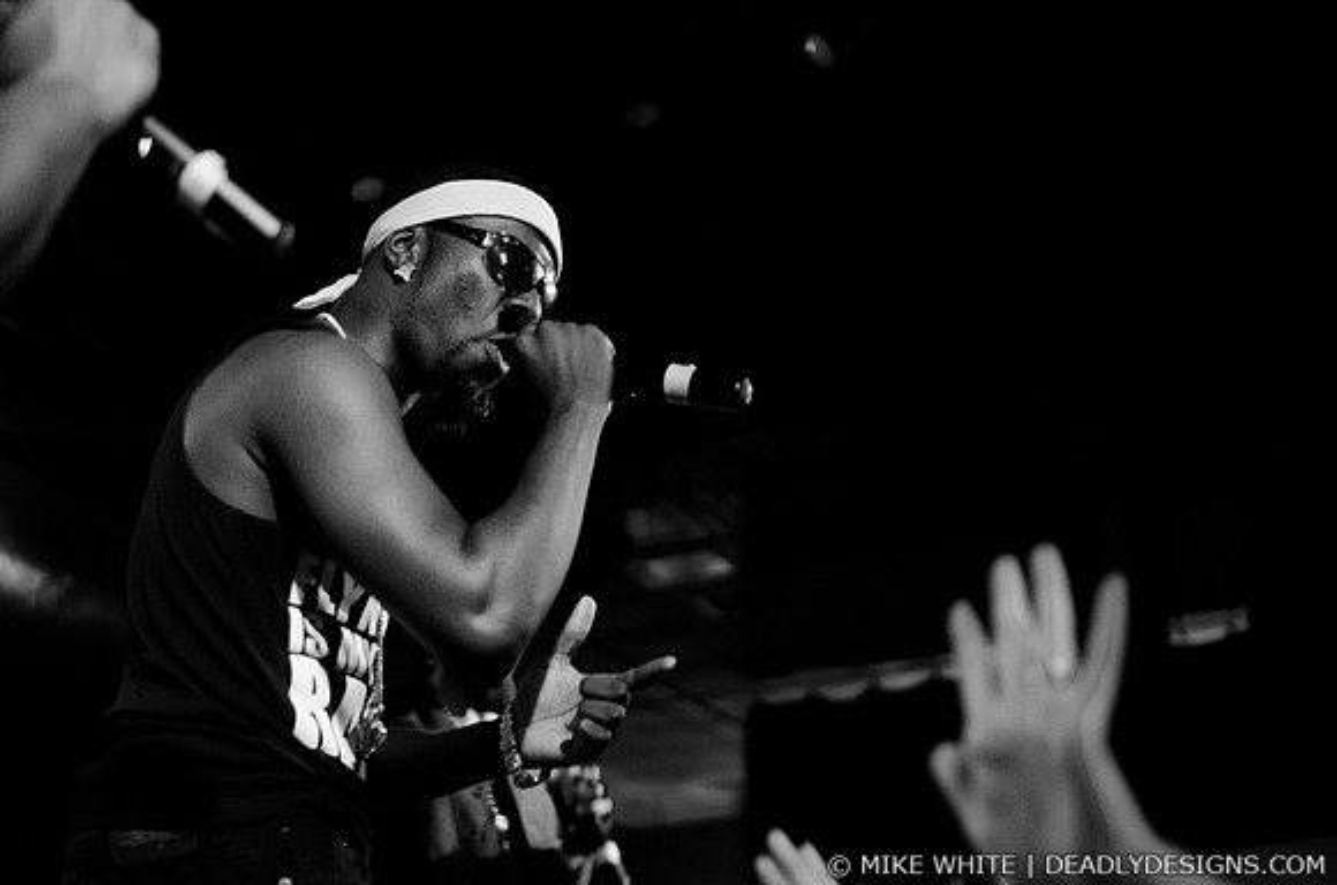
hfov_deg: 43.7
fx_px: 1668
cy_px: 442
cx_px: 668
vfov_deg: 29.7
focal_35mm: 45
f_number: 1.4
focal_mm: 30
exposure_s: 1/80
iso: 1250
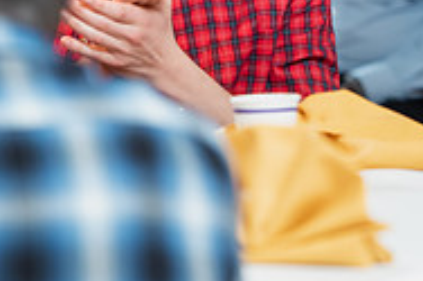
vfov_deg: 2.9
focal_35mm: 479
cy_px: -71
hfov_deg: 4.3
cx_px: 454
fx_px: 5623
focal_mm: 155
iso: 1600
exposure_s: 1/200
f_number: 3.2
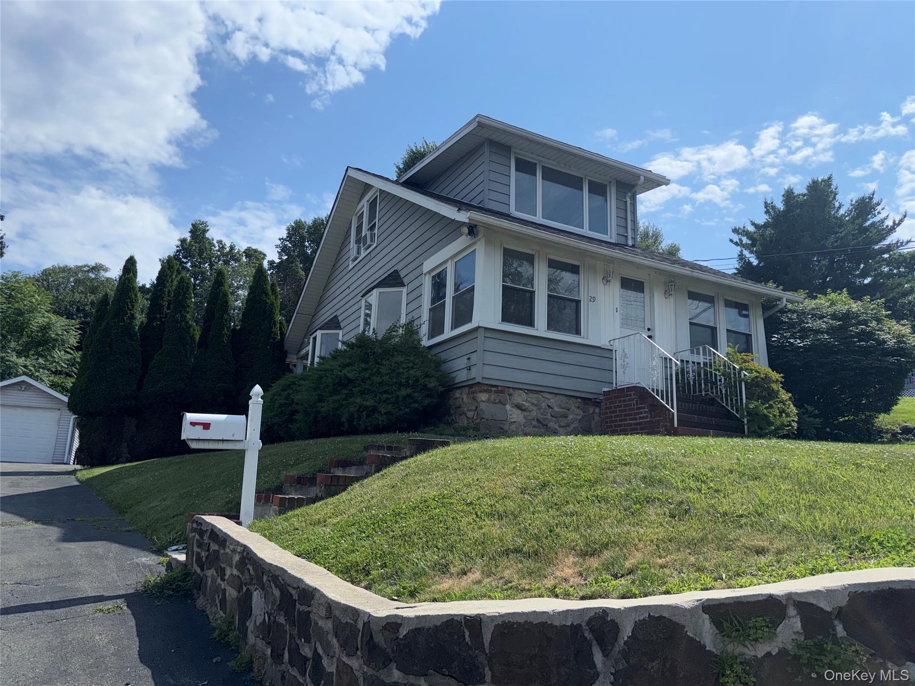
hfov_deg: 71.6
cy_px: 343
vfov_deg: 56.8
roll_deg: -2.0
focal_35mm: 24
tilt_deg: +12.9
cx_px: 458
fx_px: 634
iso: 50
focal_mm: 6.76
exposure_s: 1/9709
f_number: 1.78
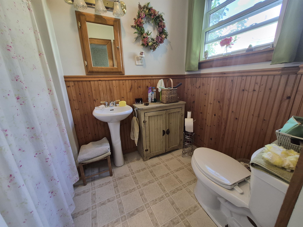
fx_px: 114
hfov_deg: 106.2
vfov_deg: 89.9
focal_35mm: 13
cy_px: 114
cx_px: 152
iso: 250
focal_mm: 1.74
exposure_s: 1/60
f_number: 2.2
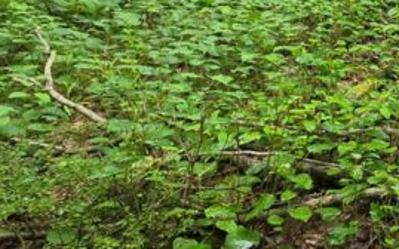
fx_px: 446
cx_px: 538
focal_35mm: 41
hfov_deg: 33.0
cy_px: -13
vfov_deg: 28.8
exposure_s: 1/120
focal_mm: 2.2
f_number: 1.9
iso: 160
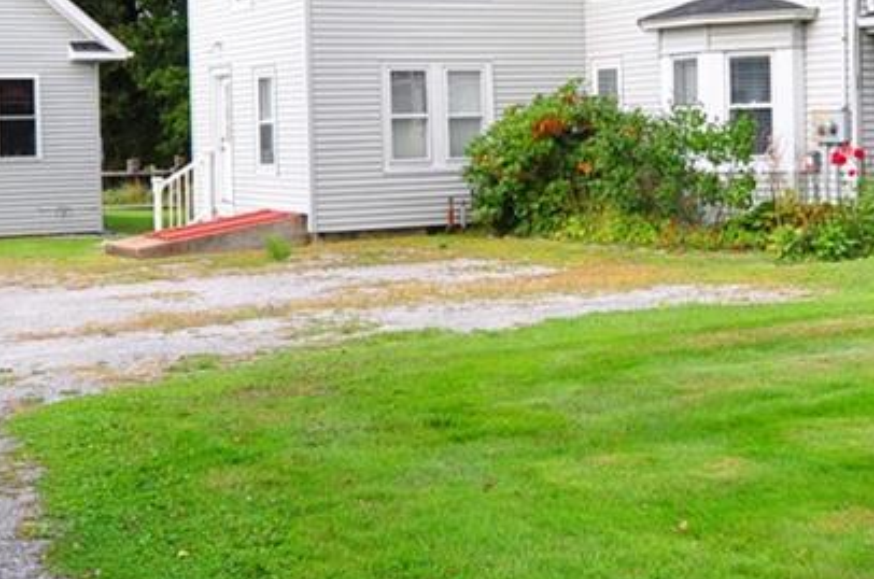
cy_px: 95
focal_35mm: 53
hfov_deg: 36.9
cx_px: 635
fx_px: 1284
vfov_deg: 24.9
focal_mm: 14
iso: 400
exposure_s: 1/320
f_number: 6.3
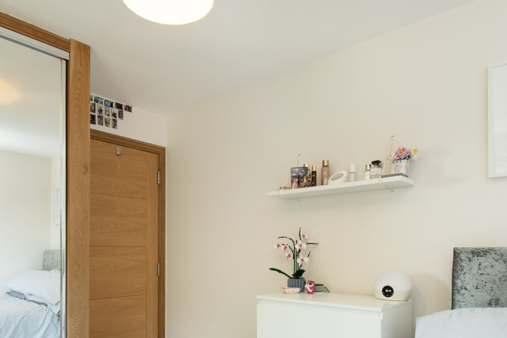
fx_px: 352
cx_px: 216
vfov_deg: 49.0
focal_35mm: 25
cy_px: 260
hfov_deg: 71.1
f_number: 8
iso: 320
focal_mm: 10
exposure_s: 1/3
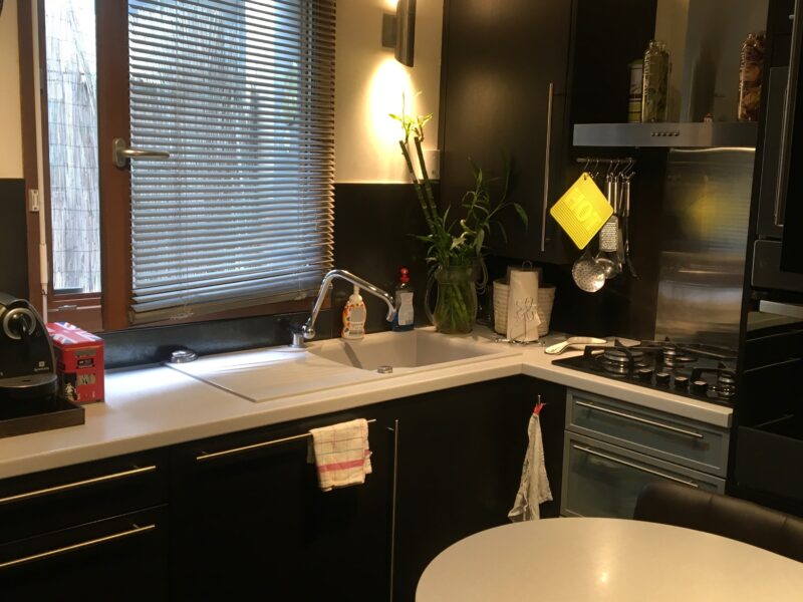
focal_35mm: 29
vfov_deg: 48.2
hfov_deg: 61.7
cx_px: 402
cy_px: 301
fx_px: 673
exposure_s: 1/33
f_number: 2.2
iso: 80
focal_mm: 4.15
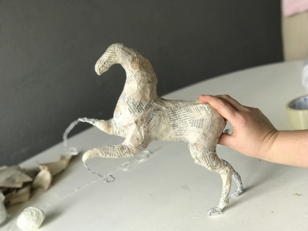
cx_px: 154
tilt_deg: -18.5
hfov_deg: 33.8
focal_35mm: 57
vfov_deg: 25.7
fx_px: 507
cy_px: 116
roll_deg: +19.1
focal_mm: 6.6
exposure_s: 1/50
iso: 160
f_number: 2.8
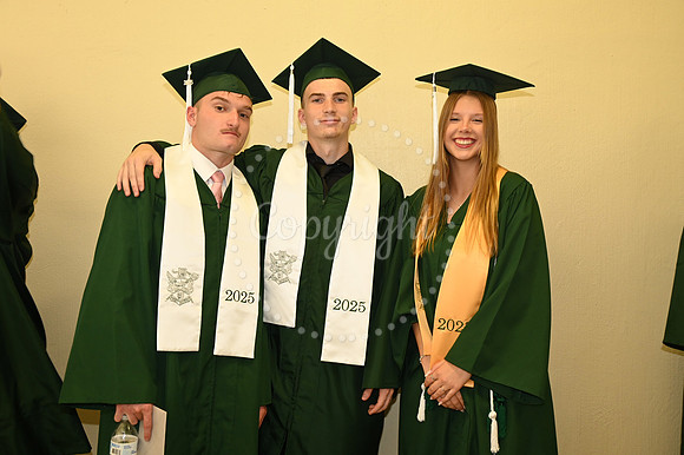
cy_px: 228
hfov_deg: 54.5
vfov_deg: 37.8
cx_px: 342
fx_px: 665
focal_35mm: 35
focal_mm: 35
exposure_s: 1/60
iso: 1600
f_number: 5.6
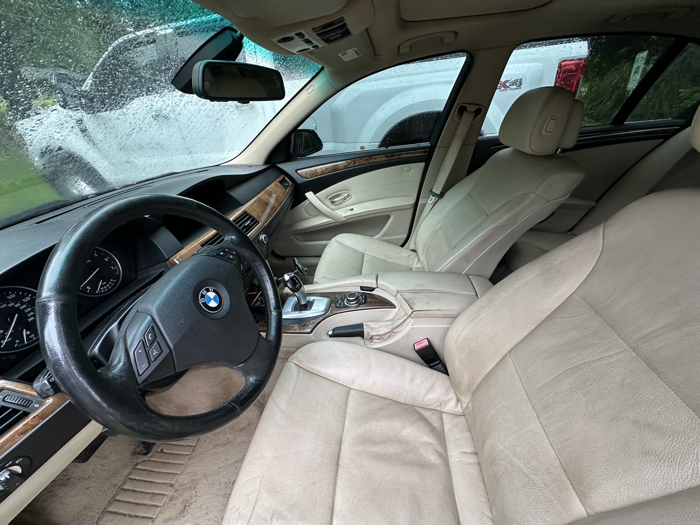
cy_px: 262
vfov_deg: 85.7
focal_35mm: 14
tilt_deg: -31.7
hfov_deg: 102.1
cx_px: 350
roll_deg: +3.9
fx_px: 283
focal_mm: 2.22
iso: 160
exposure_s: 1/99
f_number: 2.2
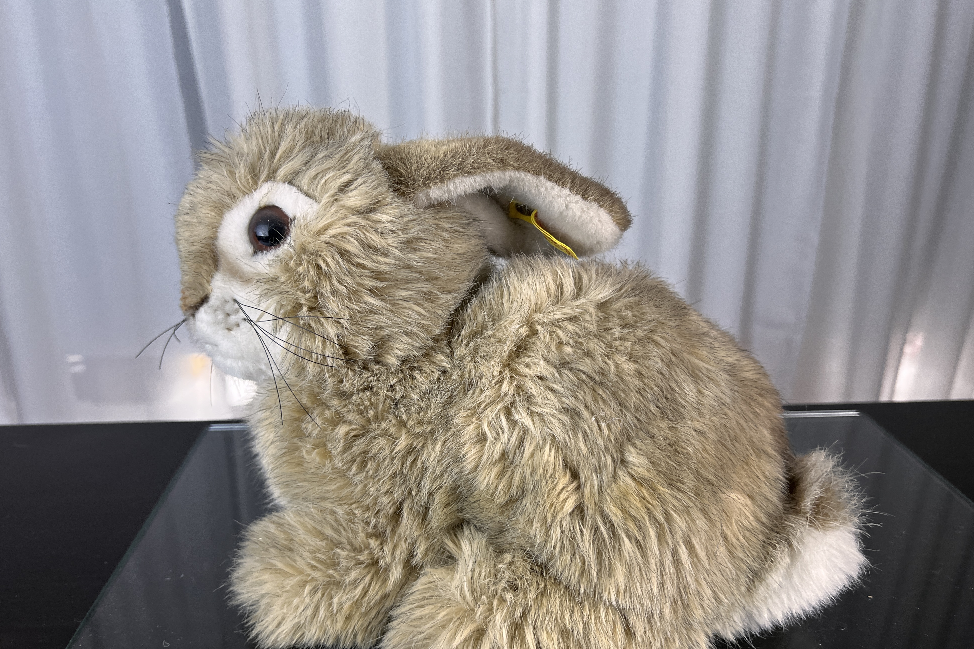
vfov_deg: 46.3
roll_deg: -1.2
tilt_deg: -21.0
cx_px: 489
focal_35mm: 28
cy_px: 371
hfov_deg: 65.5
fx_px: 757
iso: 125
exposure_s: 1/100
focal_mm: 5.7
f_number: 1.5
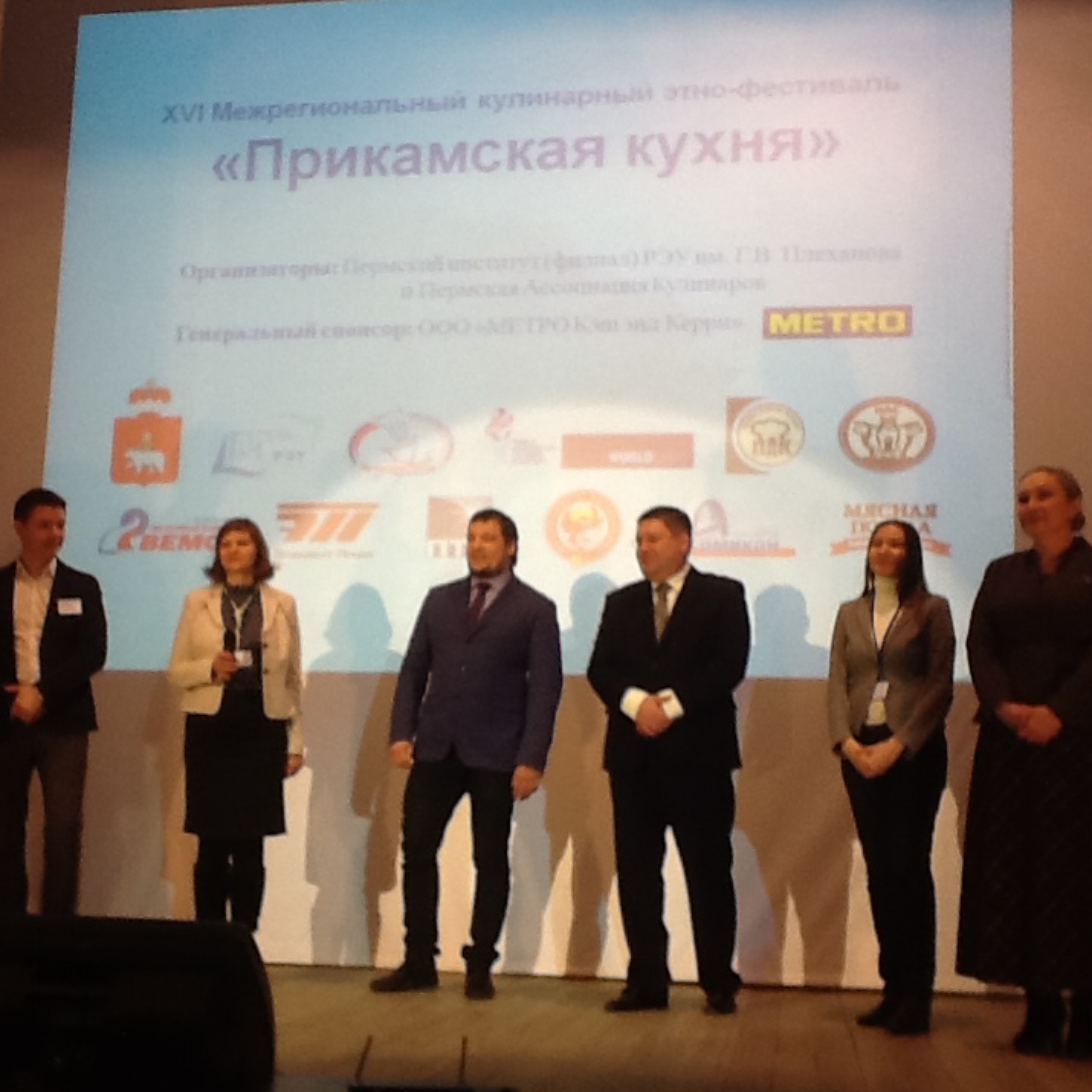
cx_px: 365
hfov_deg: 43.3
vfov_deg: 43.9
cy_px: 548
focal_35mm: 38
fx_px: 1356
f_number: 2.4
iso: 80
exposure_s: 1/30
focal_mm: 2.03
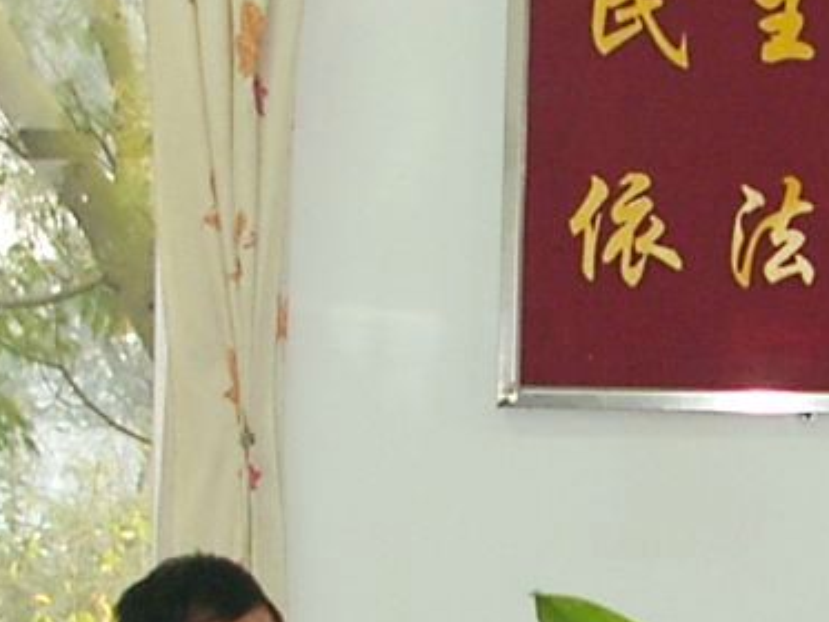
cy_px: 602
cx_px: 518
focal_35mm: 225
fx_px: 5390
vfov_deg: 6.6
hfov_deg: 8.8
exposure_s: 1/30
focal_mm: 9
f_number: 2.2
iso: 50
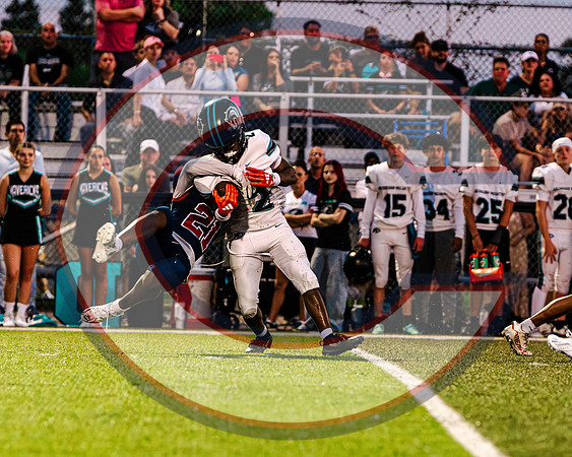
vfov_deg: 4.3
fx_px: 6022
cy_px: 334
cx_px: 422
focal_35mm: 356
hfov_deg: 5.4
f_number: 2.8
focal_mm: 150
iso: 7200
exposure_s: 1/1000
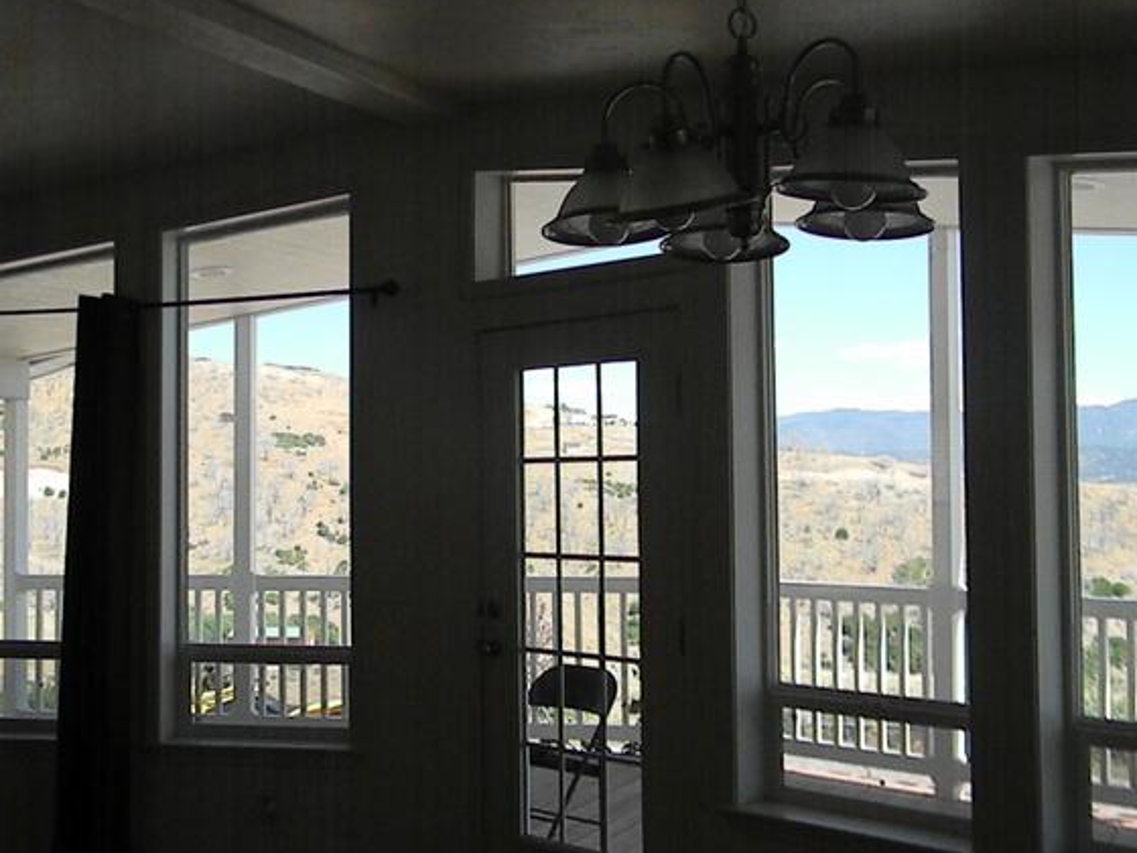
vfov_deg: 35.9
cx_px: 536
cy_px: 461
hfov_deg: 46.8
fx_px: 1314
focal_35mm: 40
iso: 640
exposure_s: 1/354
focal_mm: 6.4
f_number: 7.4
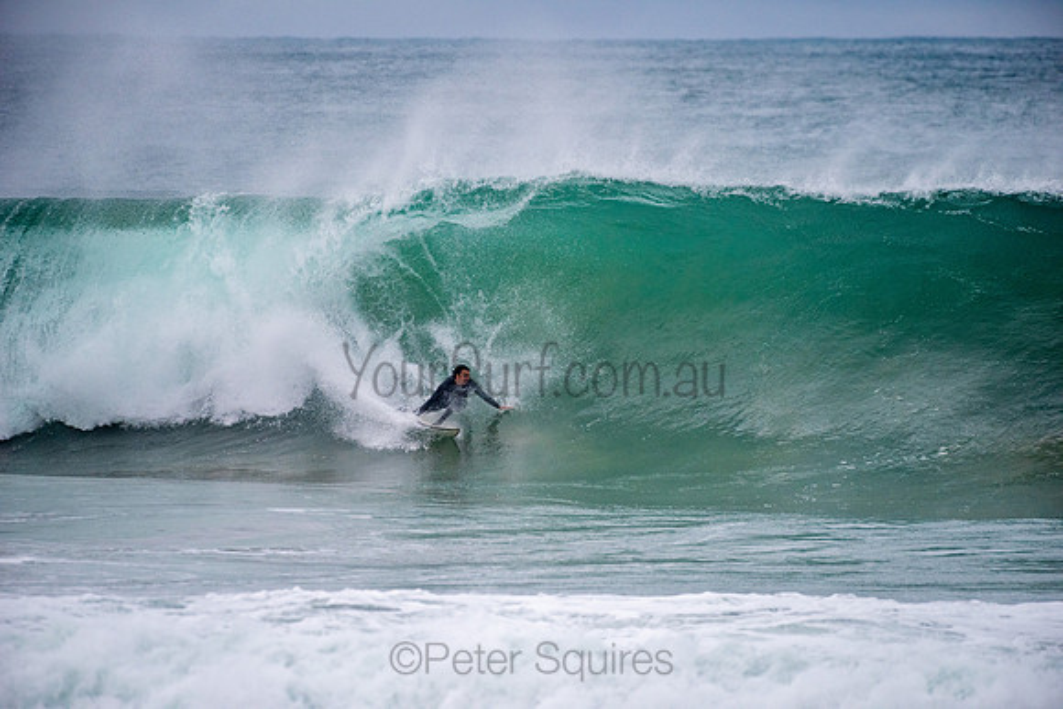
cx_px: 532
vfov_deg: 2.8
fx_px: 14767
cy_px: 354
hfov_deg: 4.1
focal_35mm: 500
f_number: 5.6
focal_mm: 500
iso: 800
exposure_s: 1/1250
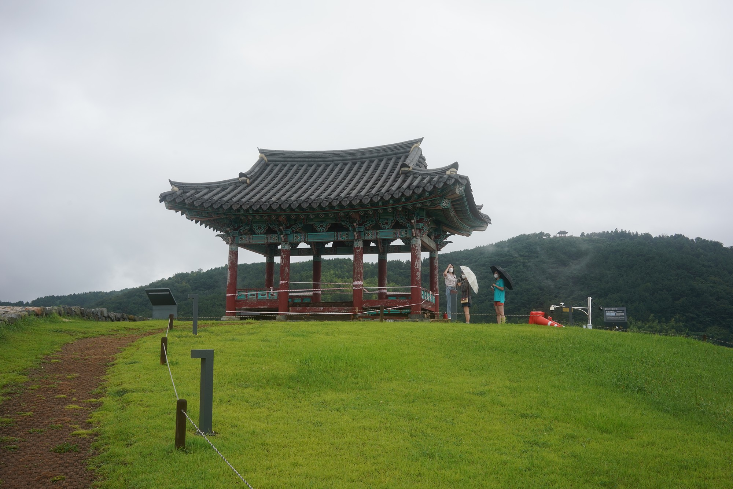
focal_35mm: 35
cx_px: 366
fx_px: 713
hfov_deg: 54.4
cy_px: 244
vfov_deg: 37.9
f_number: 11
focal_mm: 35
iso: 400
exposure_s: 1/100
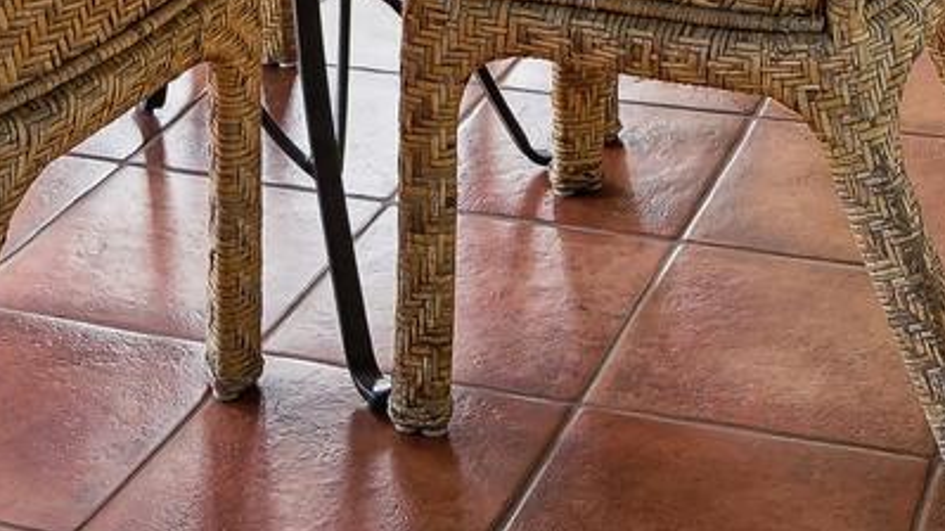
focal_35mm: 86
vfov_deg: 11.3
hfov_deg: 24.6
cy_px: -802
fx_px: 2154
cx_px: 621
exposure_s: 1/125
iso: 800
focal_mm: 16
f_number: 4.5
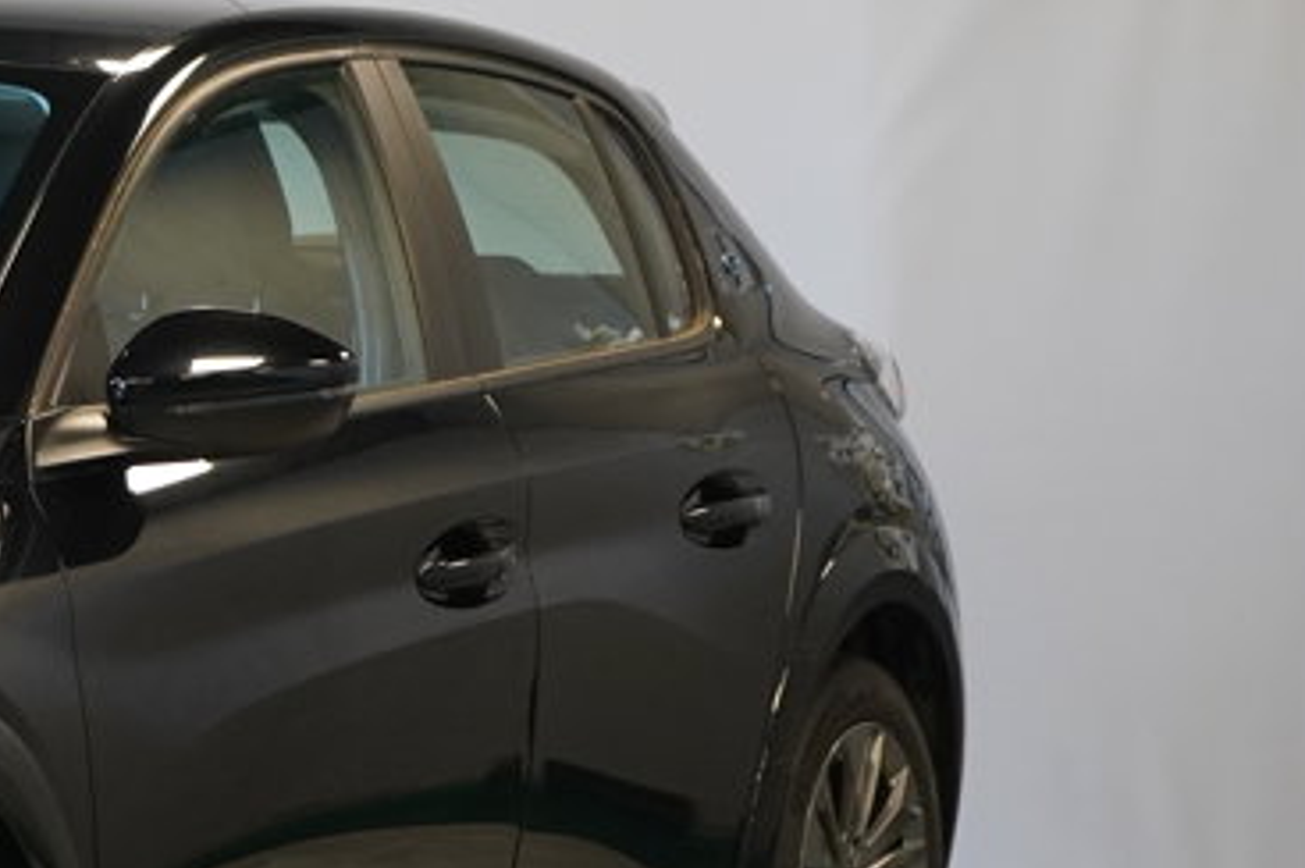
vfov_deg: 7.6
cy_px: 366
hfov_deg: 11.3
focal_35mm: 180
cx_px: -64
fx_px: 6519
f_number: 5
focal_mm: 55
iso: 2500
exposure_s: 1/160
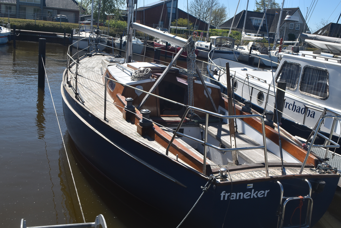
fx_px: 370
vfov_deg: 34.3
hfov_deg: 49.5
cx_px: 170
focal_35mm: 39
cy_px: 114
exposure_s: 1/400
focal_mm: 26
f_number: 10
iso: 200
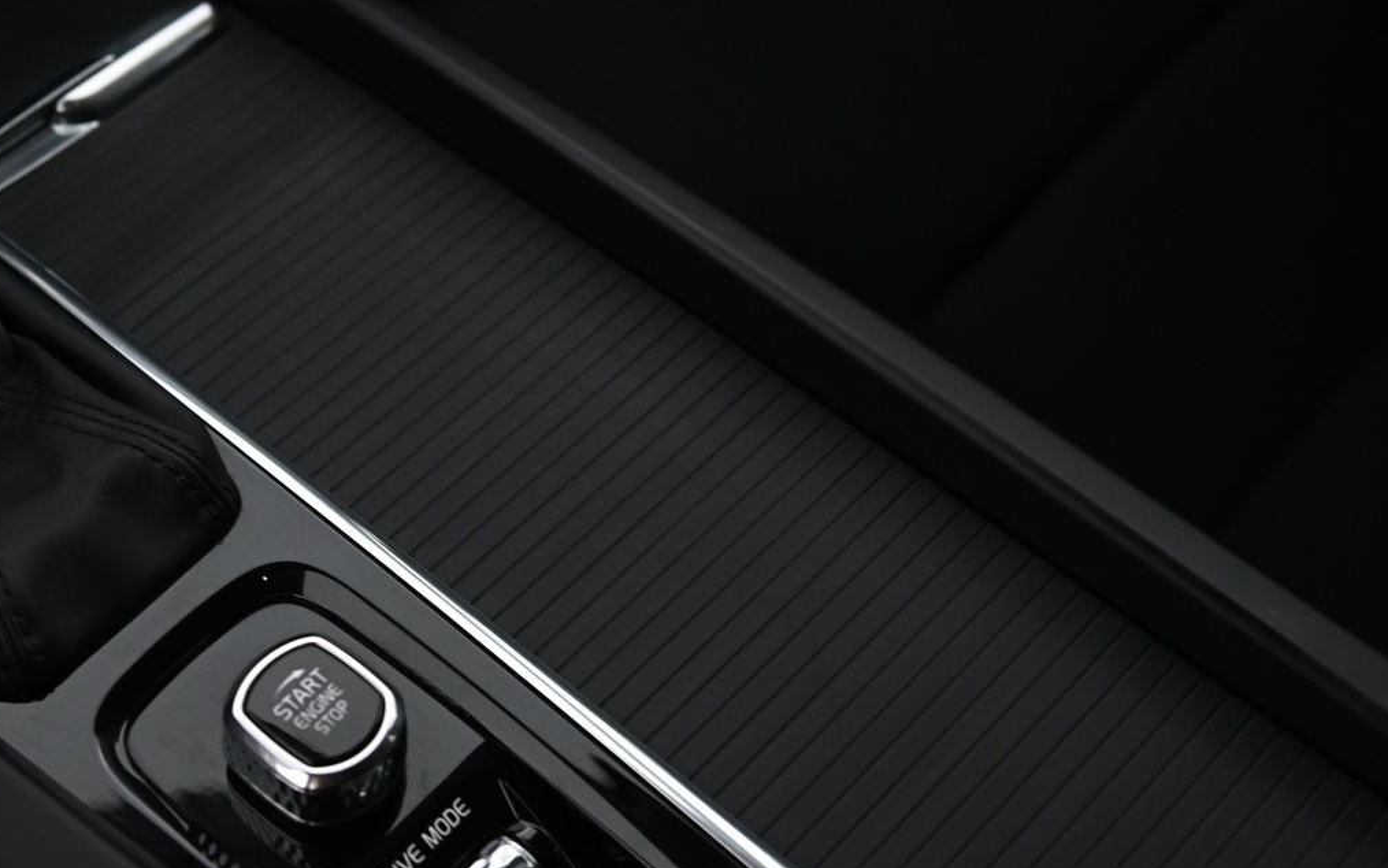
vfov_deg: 20.9
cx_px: 324
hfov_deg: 32.3
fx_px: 2346
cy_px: 496
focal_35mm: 62
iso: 2000
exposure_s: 1/25
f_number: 4
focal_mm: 38
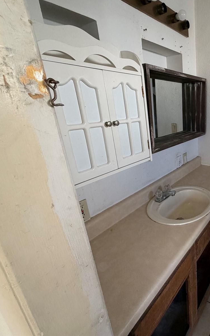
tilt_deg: -19.6
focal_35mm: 20
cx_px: 188
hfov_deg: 52.5
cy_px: 166
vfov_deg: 85.1
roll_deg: +2.6
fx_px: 183
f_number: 2.2
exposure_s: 1/109
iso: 320
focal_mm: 2.22
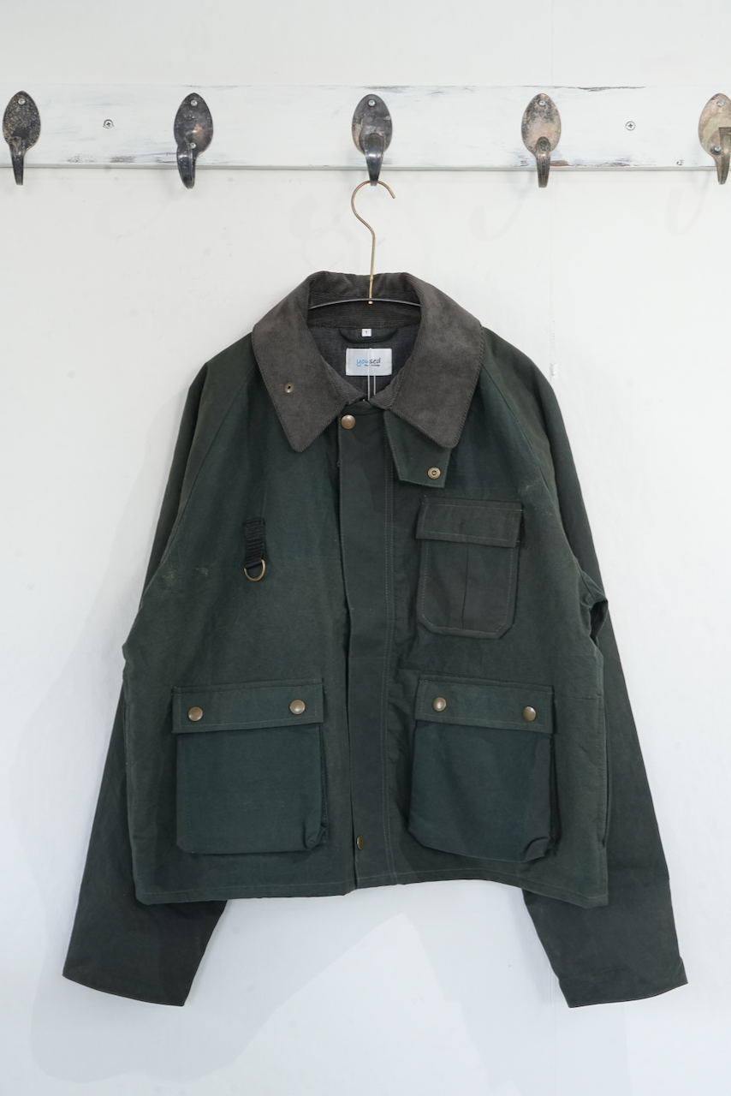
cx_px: 366
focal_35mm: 52
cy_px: 548
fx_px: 1583
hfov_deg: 26.0
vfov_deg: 38.2
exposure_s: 1/20
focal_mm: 52
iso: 1600
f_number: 13
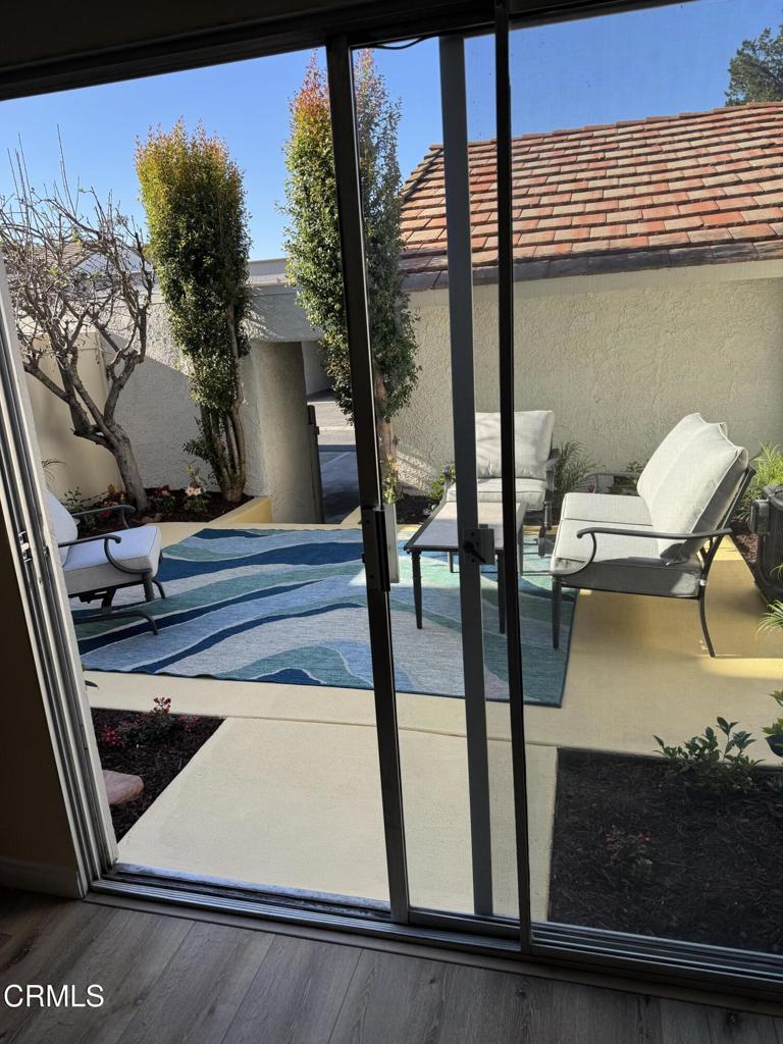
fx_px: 724
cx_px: 392
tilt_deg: -16.4
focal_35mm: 24
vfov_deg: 71.6
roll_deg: +3.5
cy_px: 522
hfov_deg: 56.8
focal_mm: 6.76
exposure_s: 1/1059
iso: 80
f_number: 1.78
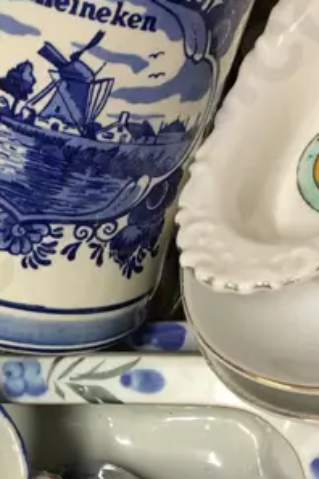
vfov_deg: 19.4
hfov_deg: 12.4
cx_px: -188
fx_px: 1382
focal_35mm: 104
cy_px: 395
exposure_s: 1/17
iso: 40
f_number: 2.2
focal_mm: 4.15
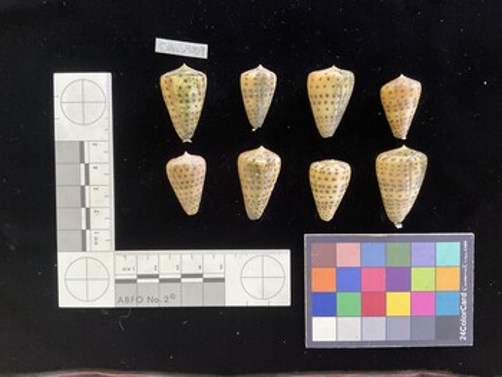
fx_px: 421
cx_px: 251
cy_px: 188
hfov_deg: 61.6
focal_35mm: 29
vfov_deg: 48.3
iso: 160
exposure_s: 1/60
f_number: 1.8
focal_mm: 3
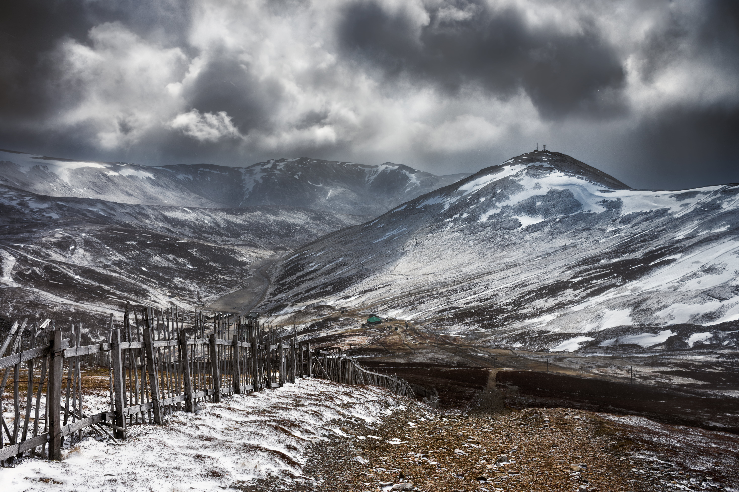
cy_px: 246
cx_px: 370
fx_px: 636
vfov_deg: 42.3
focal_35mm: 31
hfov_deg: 60.3
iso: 100
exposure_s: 1/400
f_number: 8
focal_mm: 21
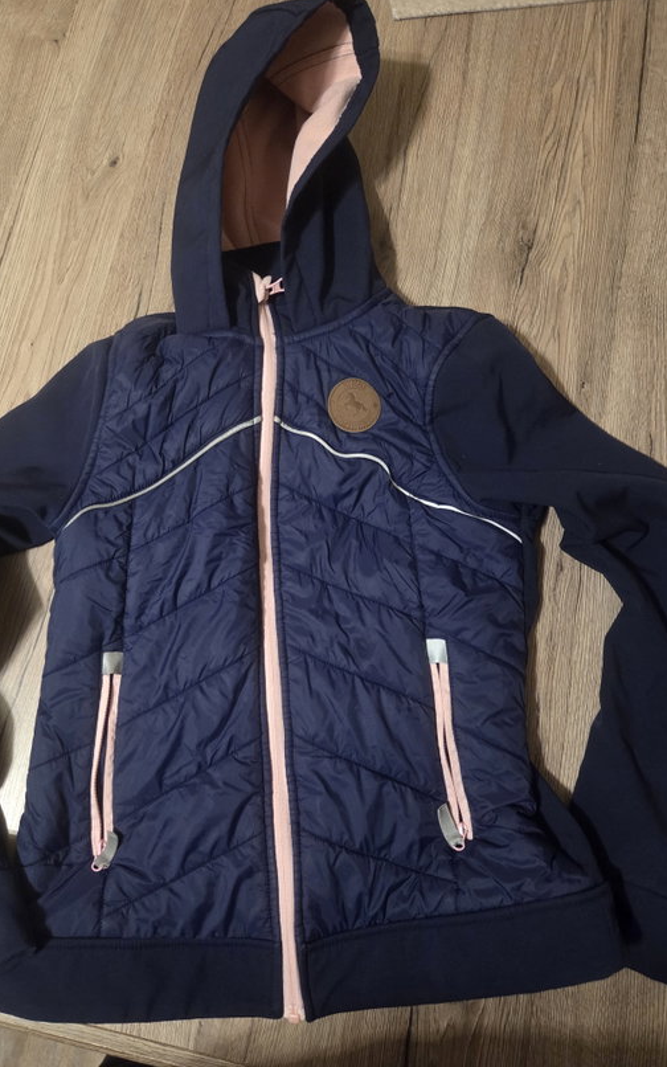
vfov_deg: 72.5
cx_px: 278
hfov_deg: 49.1
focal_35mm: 25
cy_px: 524
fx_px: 727
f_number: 1.8
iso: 1600
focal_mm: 5.4
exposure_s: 1/33.3
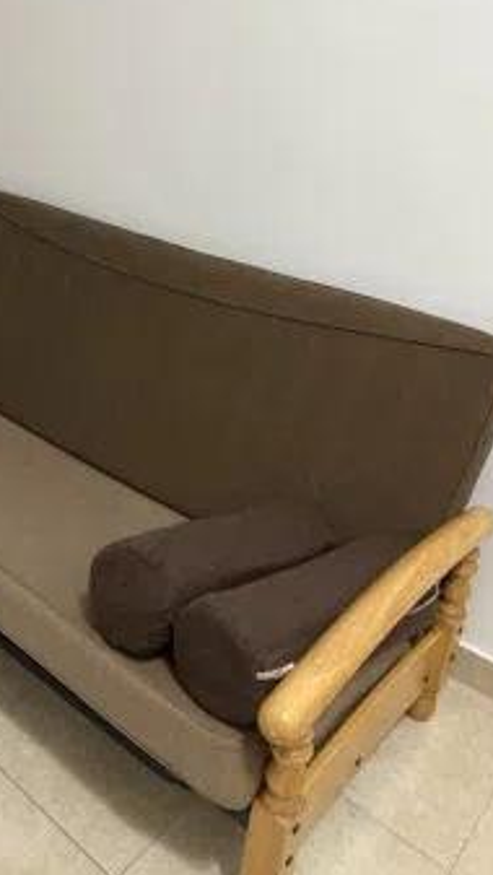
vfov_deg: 62.5
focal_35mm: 31
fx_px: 719
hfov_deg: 37.4
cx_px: 163
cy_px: 400
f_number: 1.78
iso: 500
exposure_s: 1/50
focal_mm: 6.86
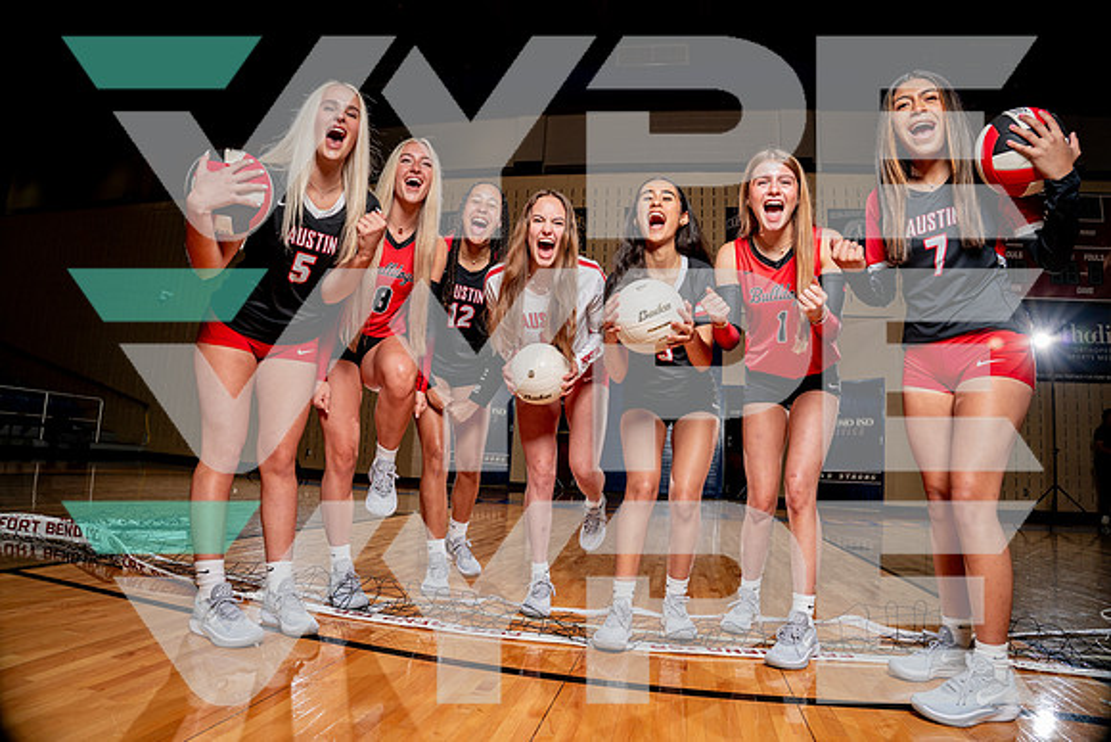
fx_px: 617
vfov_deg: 62.0
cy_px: 371
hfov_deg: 84.0
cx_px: 556
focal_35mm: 20
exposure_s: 1/250
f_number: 5.6
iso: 200
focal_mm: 20
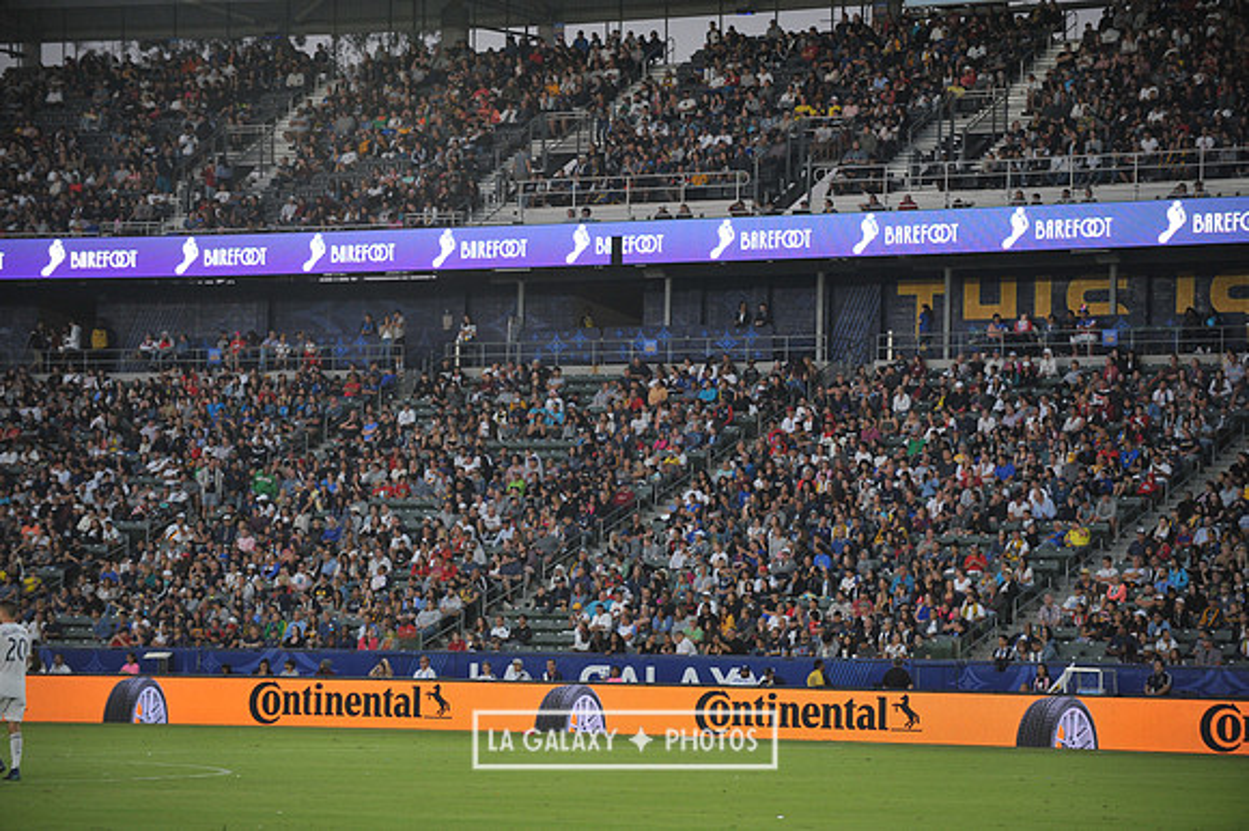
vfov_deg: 10.1
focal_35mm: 135
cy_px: 416
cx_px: 624
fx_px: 4681
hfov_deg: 15.2
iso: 1250
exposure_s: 1/1000
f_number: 2.8
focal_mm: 135
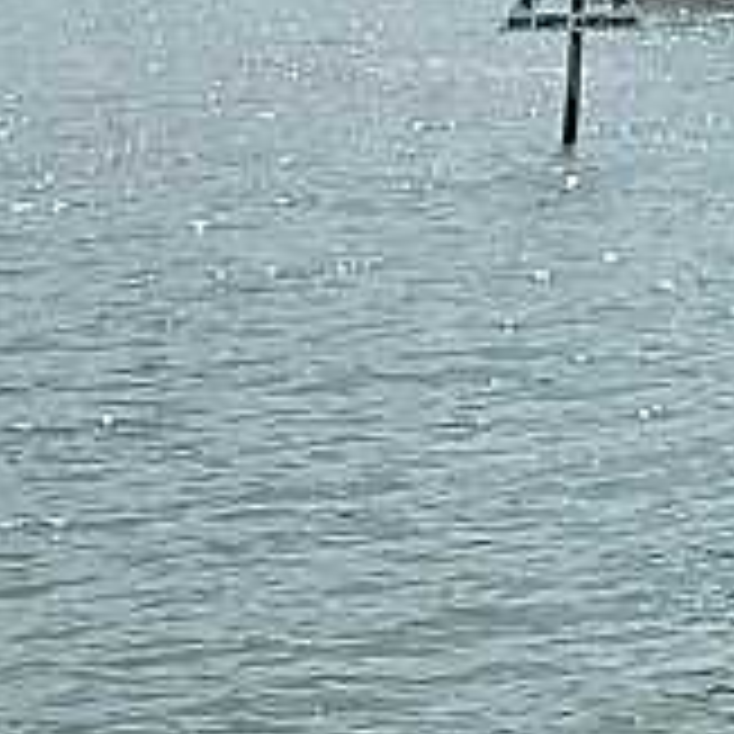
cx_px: 2652
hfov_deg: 7.8
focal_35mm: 173
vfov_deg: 9.4
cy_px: -748
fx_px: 4150
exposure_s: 1/3876
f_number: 1.8
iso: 50
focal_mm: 4.69
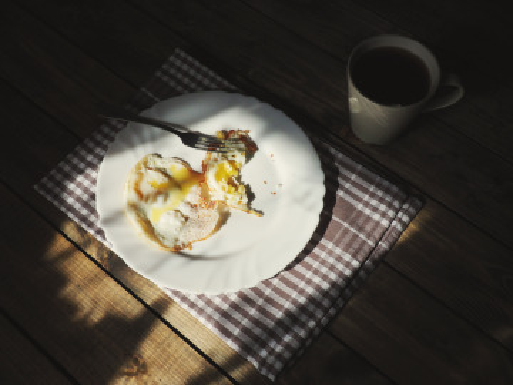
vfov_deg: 37.7
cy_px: 192
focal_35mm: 38
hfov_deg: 49.0
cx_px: 256
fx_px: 563
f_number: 8
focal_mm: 19
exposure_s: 1/640
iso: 640
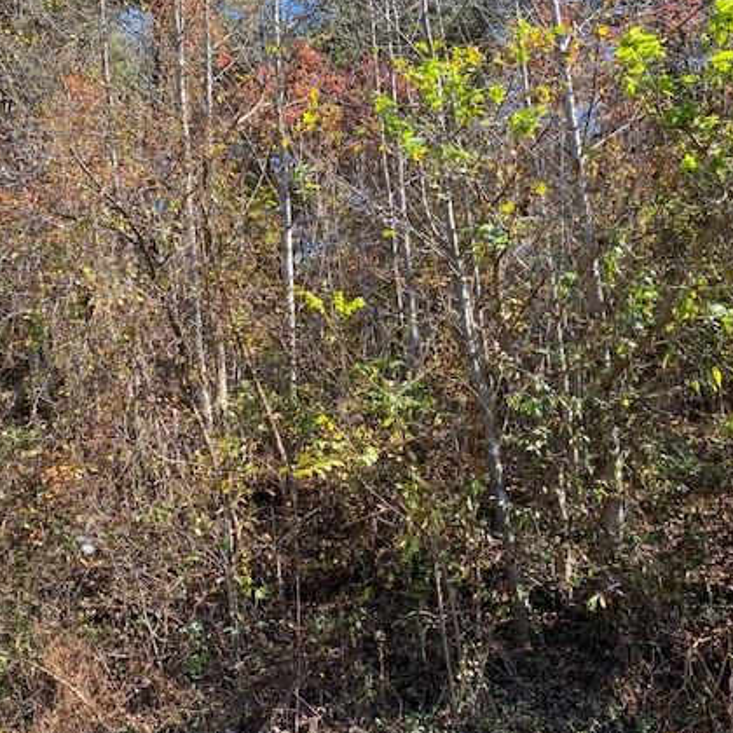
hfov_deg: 47.2
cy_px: 382
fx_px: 838
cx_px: 349
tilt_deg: +14.4
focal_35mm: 35
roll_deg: +4.8
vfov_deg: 47.2
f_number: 1.8
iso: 32
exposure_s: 1/421
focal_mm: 4.25
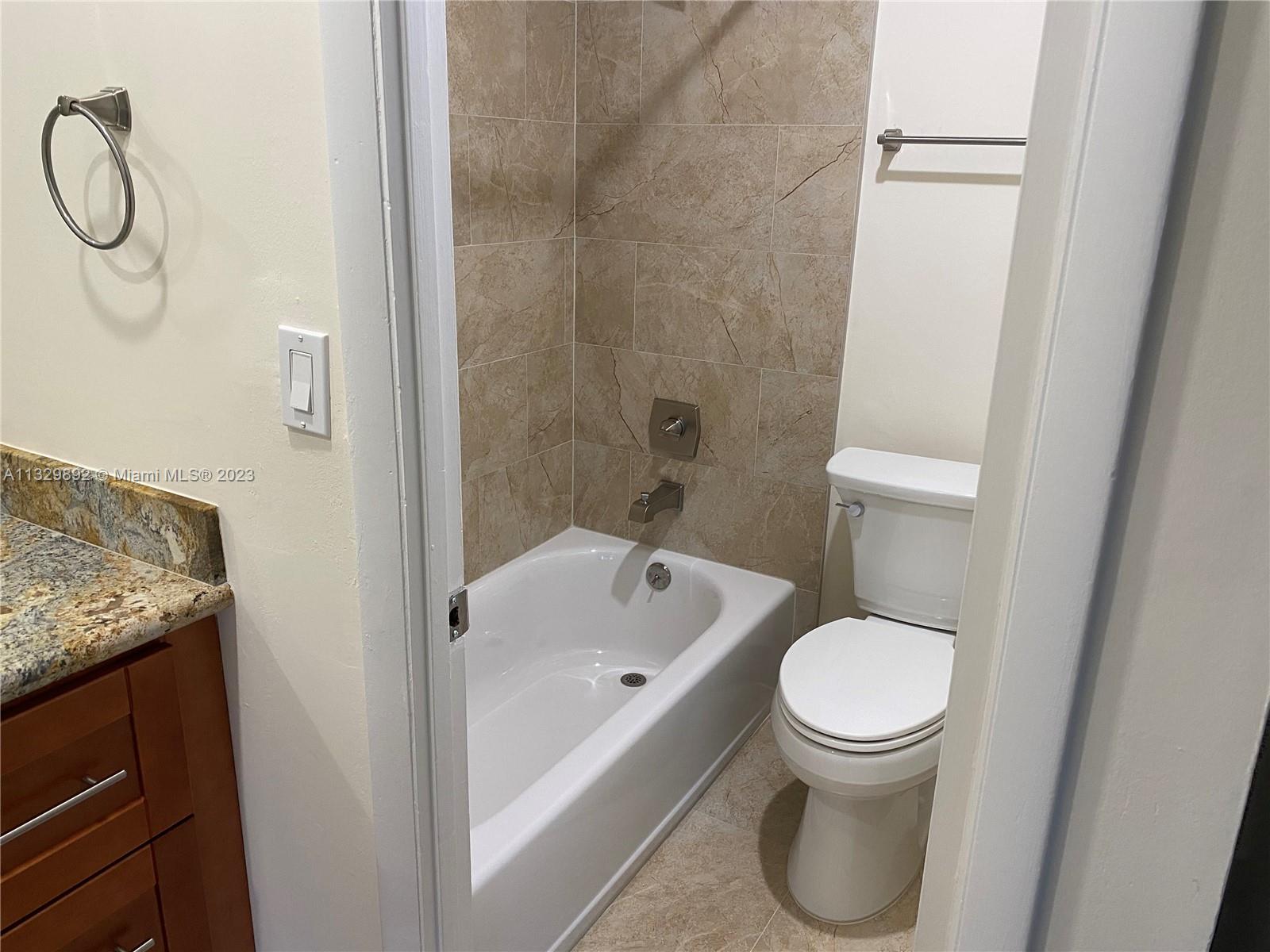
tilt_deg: -19.7
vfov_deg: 53.1
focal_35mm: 26
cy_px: 476
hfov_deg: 67.3
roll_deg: -0.8
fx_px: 954
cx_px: 635
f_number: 1.8
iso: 100
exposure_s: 1/60
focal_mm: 4.25
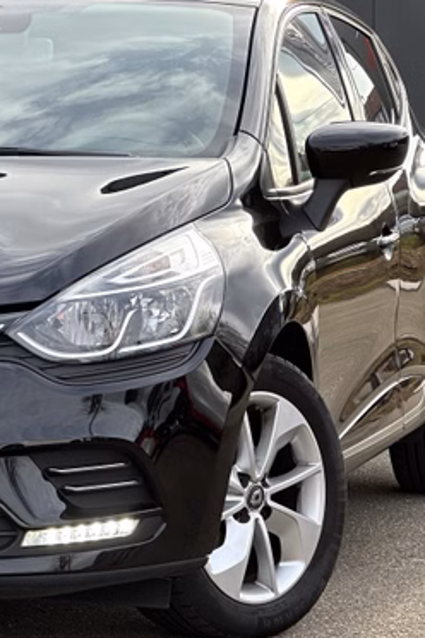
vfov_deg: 11.9
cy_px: 326
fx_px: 3046
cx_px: -91
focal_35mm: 172
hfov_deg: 7.9
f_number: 2.8
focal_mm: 9
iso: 32
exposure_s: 1/151
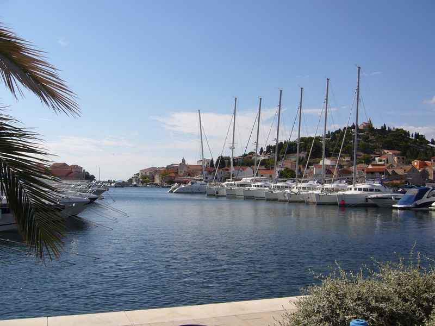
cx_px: 218
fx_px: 440
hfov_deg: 52.6
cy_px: 163
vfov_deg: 40.7
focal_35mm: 35
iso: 80
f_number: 5.6
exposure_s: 1/640
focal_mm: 5.8
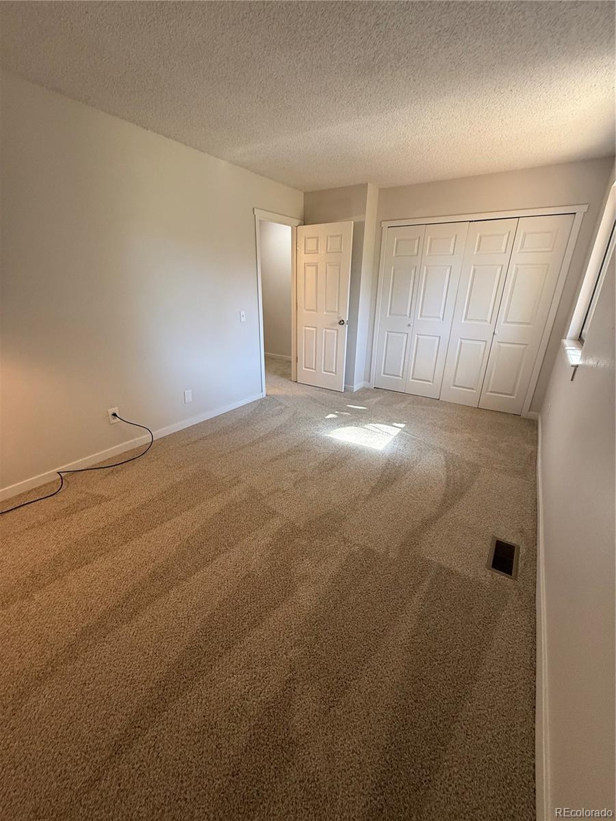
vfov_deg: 102.1
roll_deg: -0.5
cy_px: 410
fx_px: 332
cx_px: 308
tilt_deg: -19.5
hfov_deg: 85.7
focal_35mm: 14
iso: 200
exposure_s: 1/120
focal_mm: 2.22
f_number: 2.2
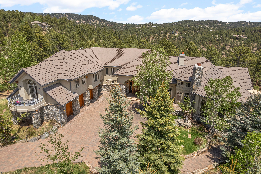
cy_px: 87
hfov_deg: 78.6
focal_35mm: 22
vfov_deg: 57.2
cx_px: 130
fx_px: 159
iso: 110
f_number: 2.8
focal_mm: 8.38
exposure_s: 1/1600
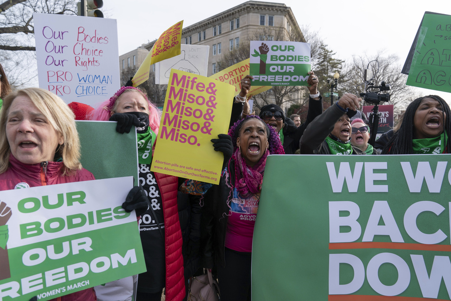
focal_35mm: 24
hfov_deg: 73.7
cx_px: 226
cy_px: 150
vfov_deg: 53.1
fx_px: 301
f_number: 5.6
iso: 160
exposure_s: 1/320
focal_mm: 24
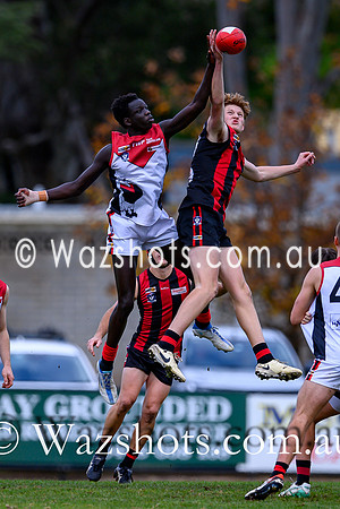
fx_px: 14490
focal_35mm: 1023
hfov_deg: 1.3
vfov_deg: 2.0
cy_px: 265
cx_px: 116
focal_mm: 500
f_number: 4
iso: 250
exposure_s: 1/1250
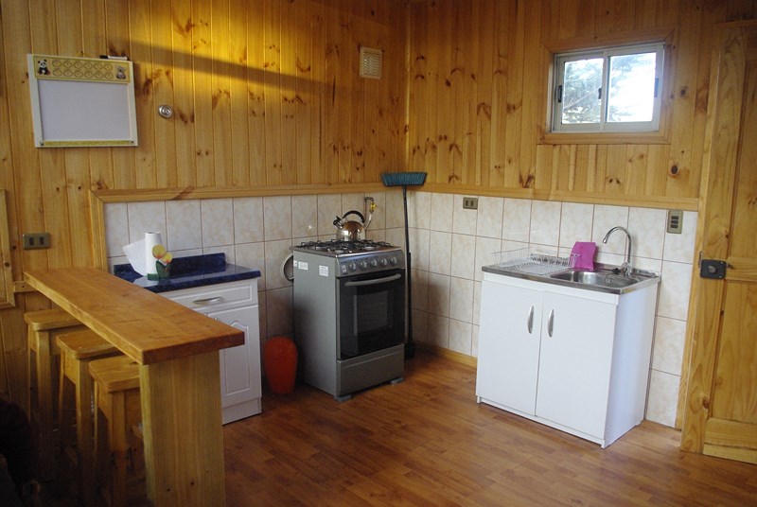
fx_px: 569
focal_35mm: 27
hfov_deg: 67.3
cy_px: 254
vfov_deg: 48.1
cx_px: 378
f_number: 5.6
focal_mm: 18
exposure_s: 1/60
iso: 1600
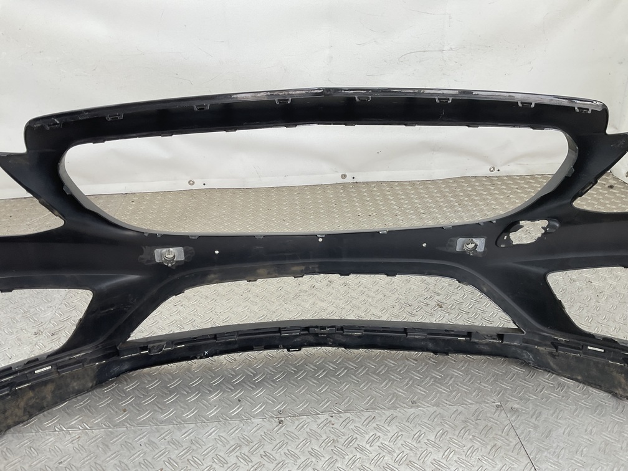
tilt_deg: -29.2
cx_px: 314
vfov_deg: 48.2
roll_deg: -2.0
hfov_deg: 61.7
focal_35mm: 29
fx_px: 526
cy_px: 236
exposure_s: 1/120
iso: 25
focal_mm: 3
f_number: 1.8
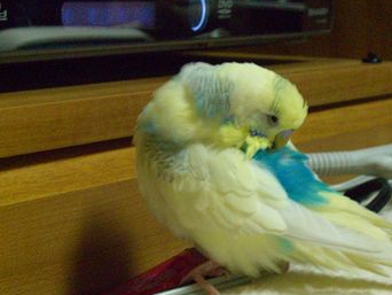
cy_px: 168
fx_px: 1292
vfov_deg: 13.0
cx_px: 250
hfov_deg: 17.2
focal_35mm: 114
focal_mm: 16.3
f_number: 4.3
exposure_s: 1/40
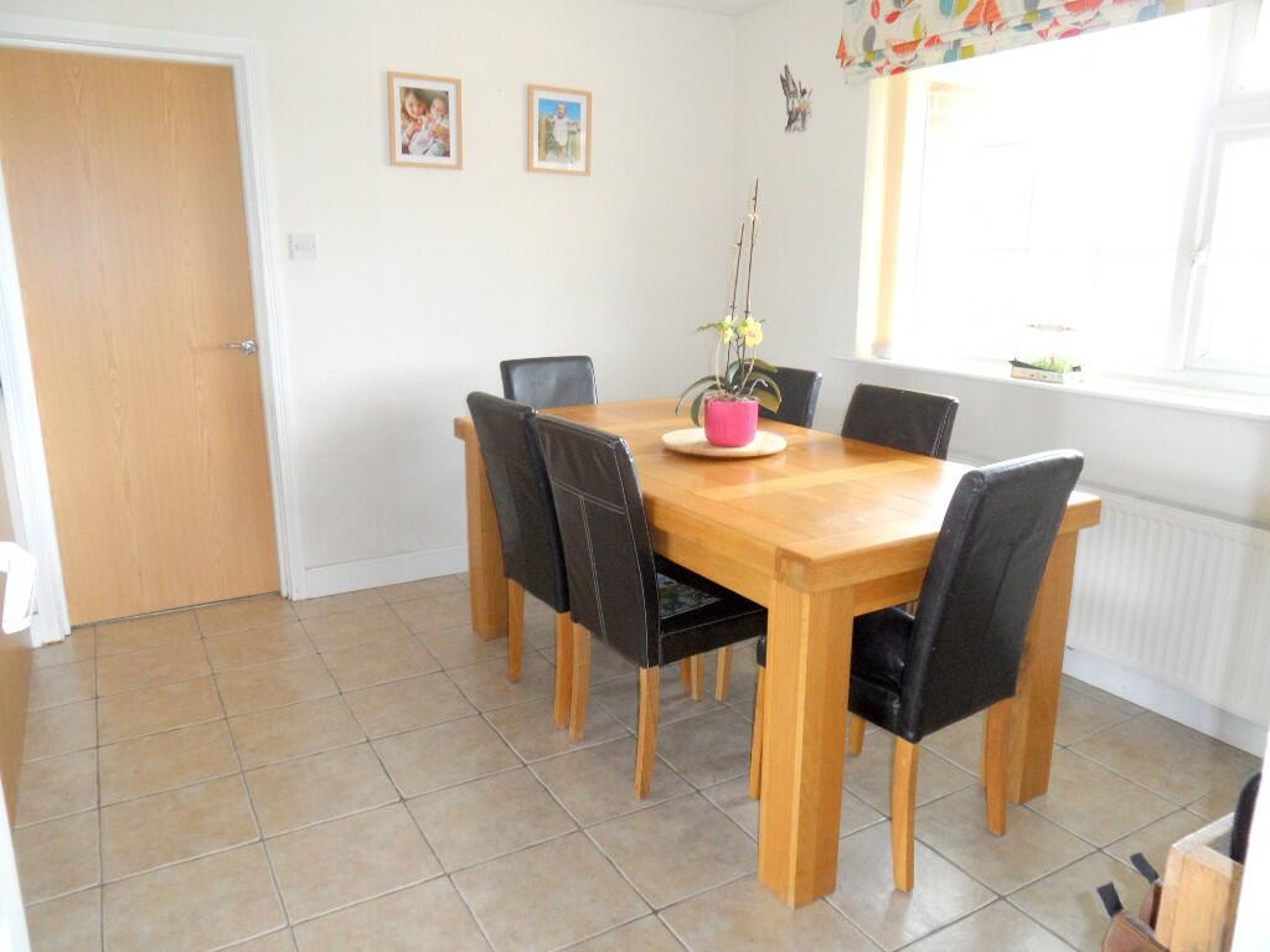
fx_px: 881
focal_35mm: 24
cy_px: 476
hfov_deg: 71.6
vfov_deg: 56.8
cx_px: 635
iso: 100
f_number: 3.2
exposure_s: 1/30
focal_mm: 3.9
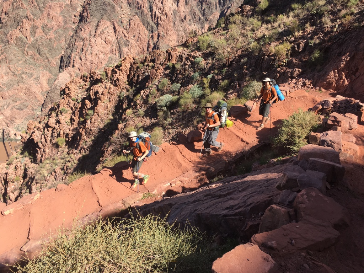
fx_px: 305
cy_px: 136
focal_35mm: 29
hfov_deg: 61.7
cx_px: 182
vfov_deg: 48.2
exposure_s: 1/718
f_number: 2.2
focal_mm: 4.15
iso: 25
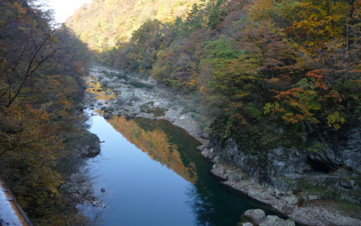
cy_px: 98
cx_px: 180
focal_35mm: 30
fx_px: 295
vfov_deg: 41.8
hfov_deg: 62.9
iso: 100
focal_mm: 4.7
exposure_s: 1/80
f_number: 3.3
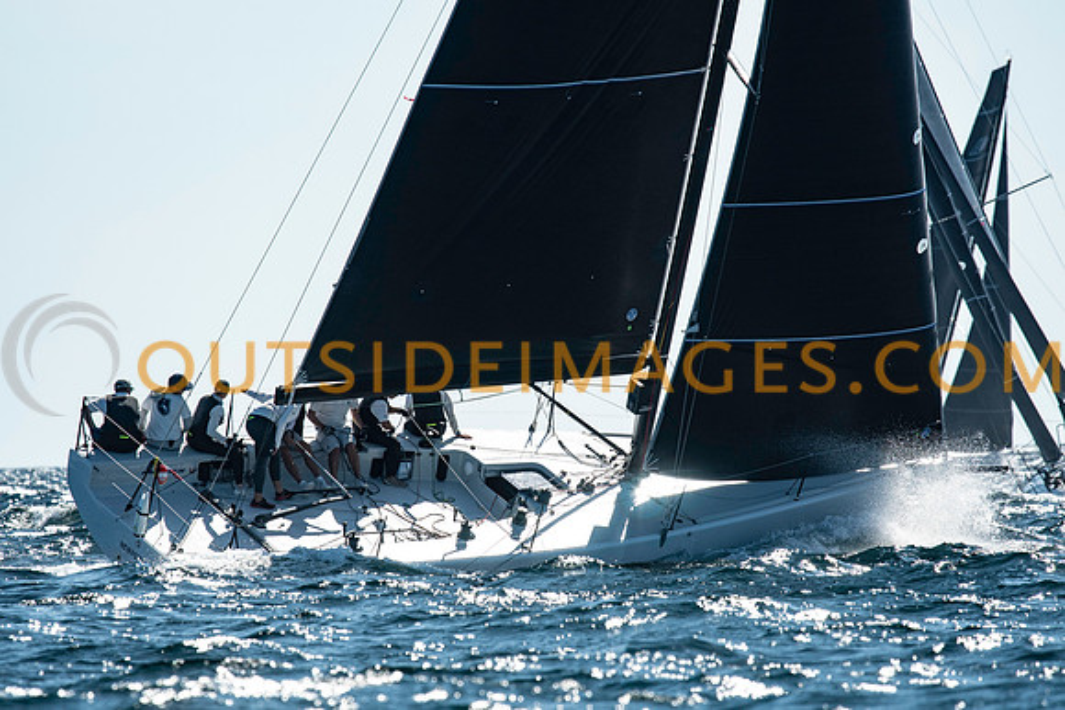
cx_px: 518
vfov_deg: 2.9
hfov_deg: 4.4
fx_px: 13974
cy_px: 355
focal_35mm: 472
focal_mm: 300
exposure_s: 1/3200
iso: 320
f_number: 5
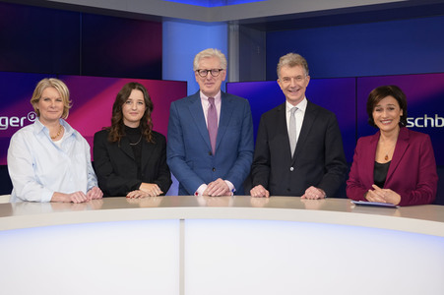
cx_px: 222
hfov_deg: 51.9
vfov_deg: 35.9
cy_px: 148
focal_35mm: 37
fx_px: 456
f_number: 5
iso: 2000
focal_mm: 37
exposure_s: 1/160
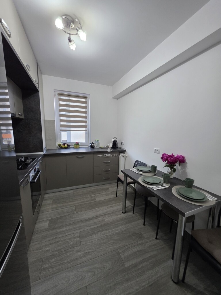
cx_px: 110
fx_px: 111
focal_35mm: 13
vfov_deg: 106.2
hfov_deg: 89.9
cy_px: 148
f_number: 1.9
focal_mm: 2.2
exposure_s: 1/100
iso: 250
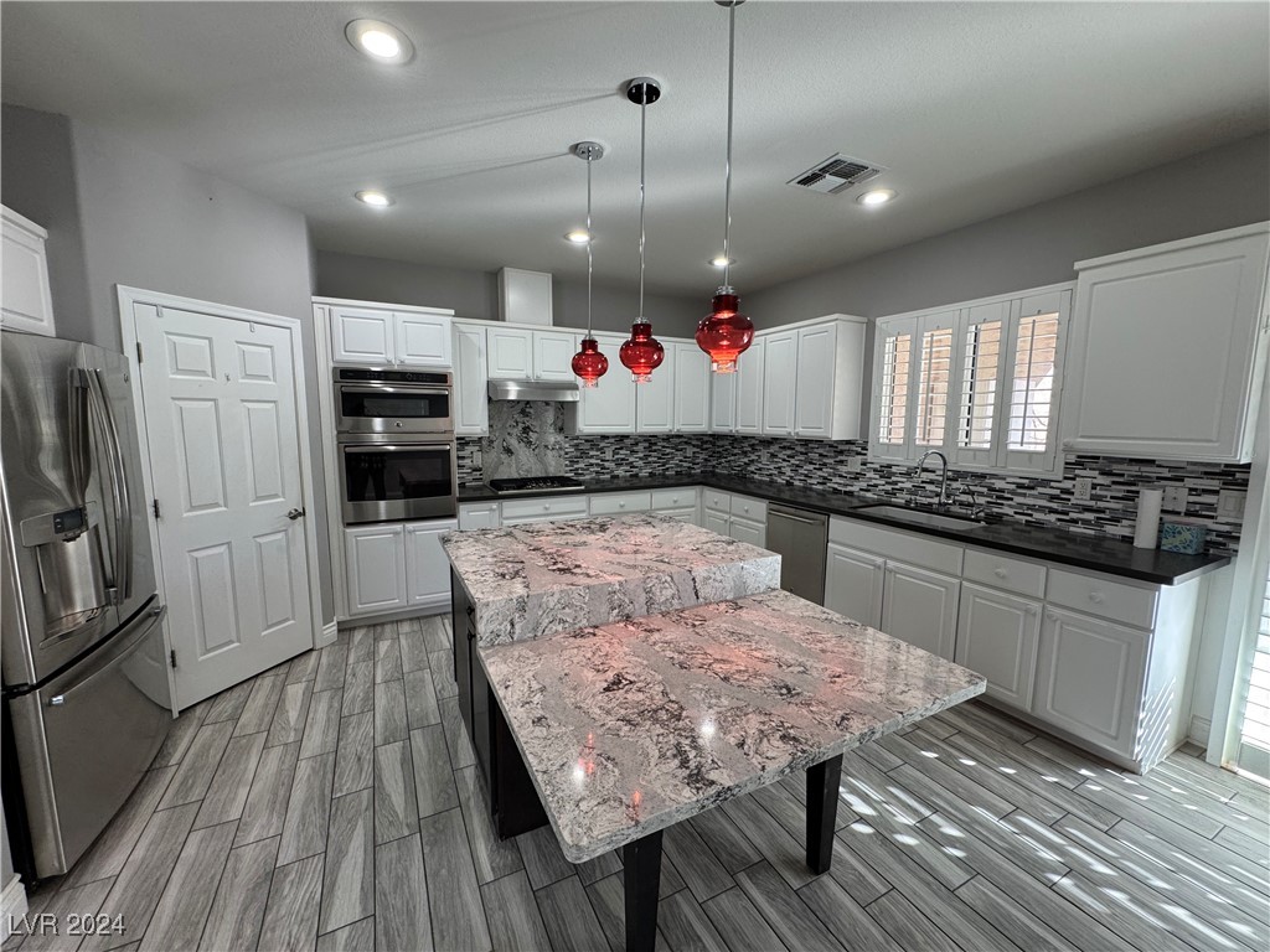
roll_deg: -0.4
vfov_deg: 85.7
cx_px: 635
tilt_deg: -7.4
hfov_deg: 102.1
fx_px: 514
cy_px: 476
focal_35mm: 14
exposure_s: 1/120
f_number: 2.2
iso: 160
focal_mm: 2.22
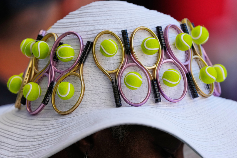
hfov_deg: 2.9
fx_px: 4746
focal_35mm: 721
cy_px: 93
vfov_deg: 1.9
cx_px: 104
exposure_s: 1/1600
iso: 1600
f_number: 4
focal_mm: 600
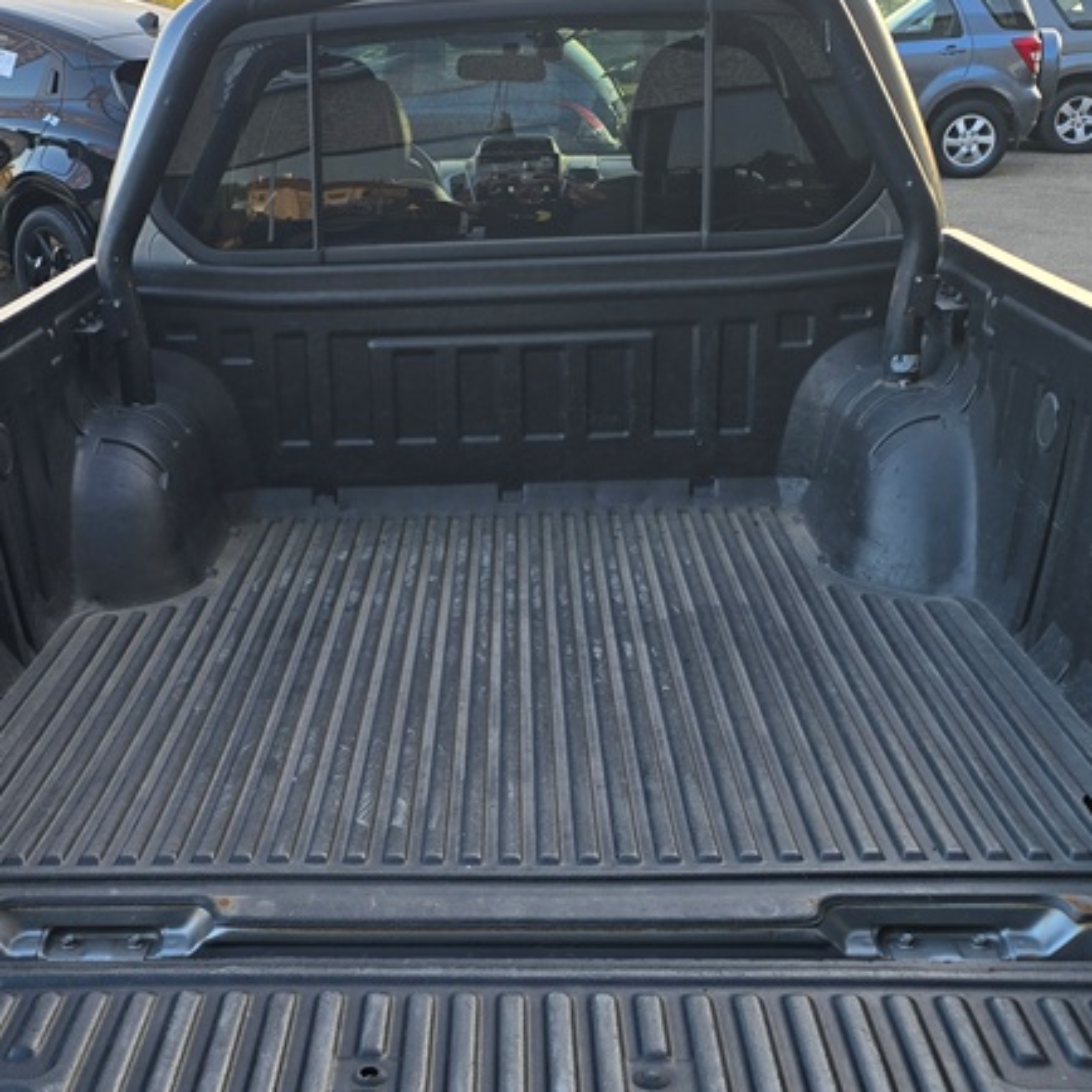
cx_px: 365
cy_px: 697
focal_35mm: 48
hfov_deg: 35.0
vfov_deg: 35.1
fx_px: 1713
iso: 32
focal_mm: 6.3
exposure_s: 1/180
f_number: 1.7
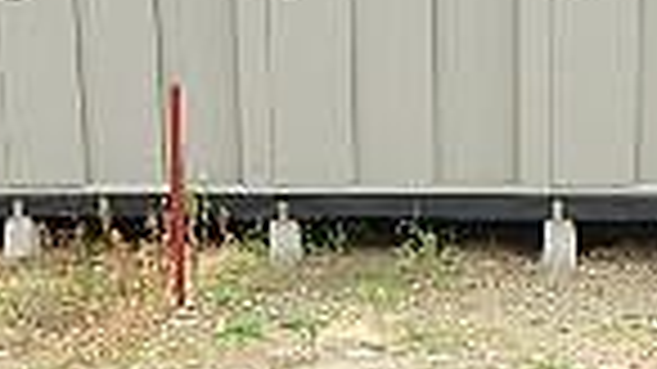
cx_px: 432
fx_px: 1741
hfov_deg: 21.3
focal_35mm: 100
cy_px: 576
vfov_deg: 11.5
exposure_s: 1/400
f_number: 3.5
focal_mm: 3.7
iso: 125
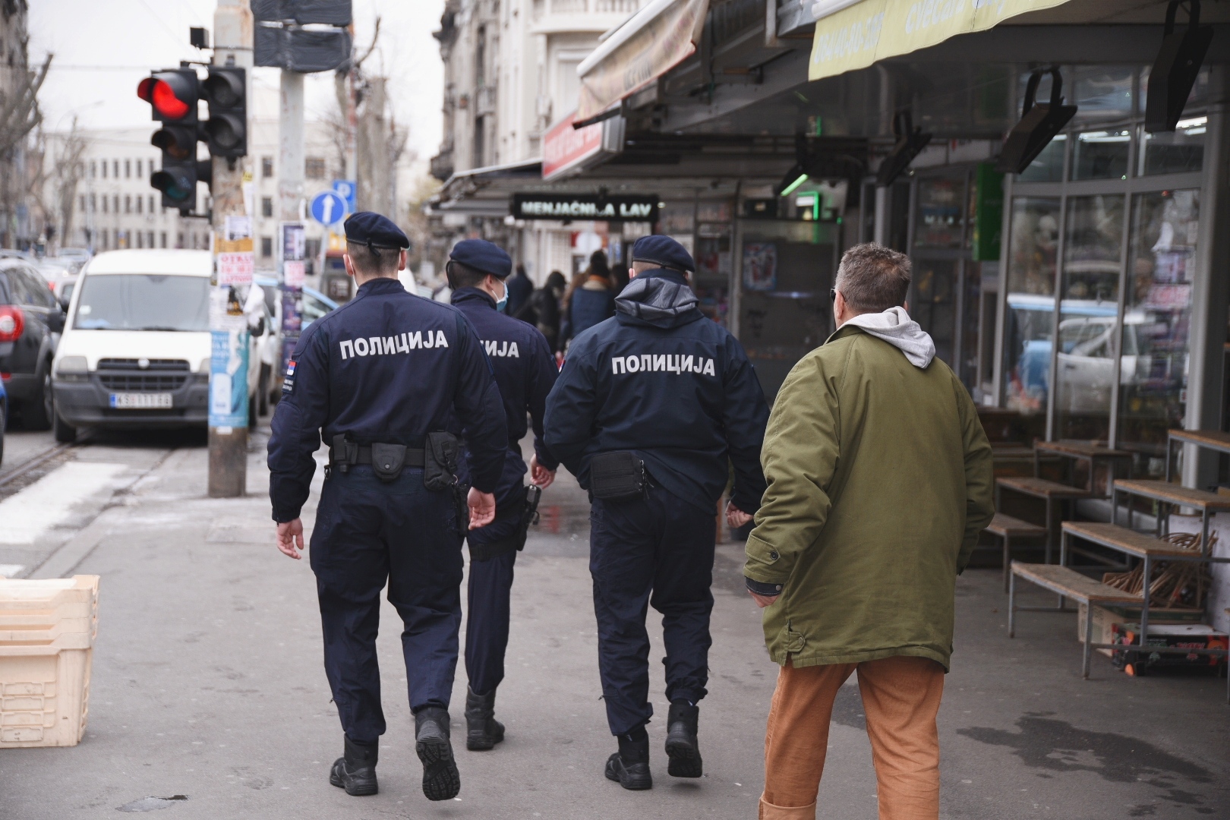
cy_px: 410
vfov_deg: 21.9
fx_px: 2118
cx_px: 615
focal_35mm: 62
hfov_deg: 32.4
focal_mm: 62
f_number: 4
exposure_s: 1/640
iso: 400
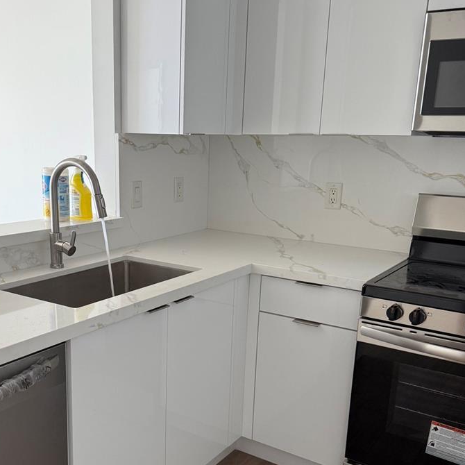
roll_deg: -1.5
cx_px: 180
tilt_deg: -14.4
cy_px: 304
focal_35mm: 38
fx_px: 578
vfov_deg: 43.3
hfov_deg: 43.6
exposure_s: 1/120
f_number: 1.78
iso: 200
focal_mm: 6.76
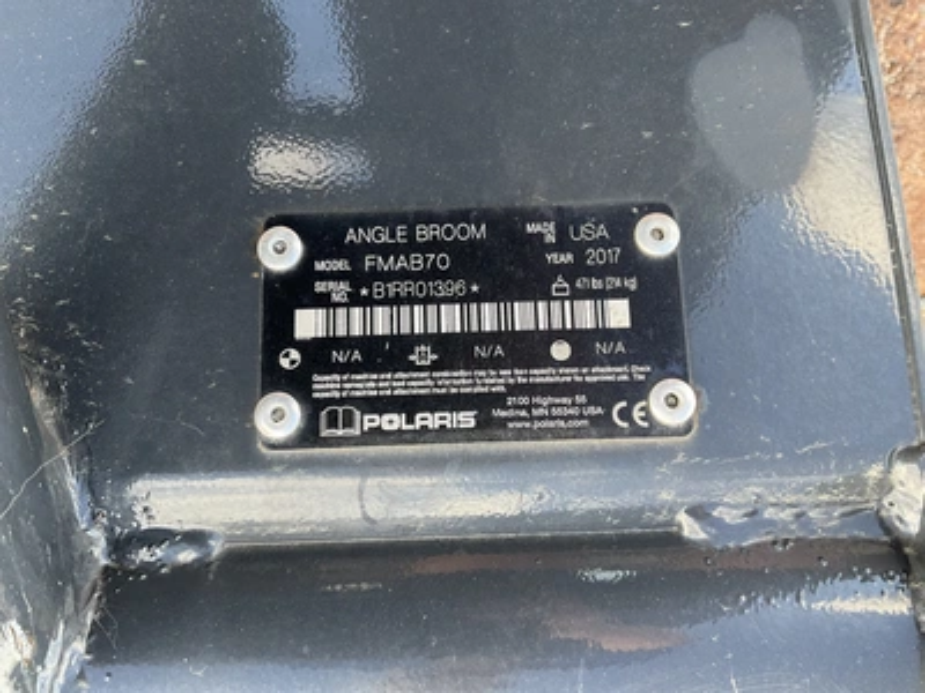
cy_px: 346
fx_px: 775
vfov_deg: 48.2
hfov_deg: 61.7
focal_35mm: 29
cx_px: 462
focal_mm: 3
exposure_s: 1/122
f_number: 1.8
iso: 40
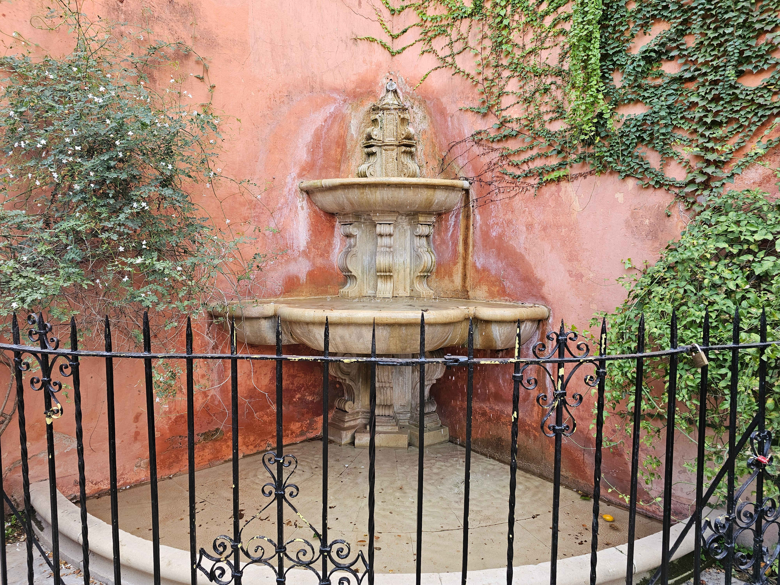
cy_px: 292
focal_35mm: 23
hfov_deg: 73.9
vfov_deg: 58.9
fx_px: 518
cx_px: 390
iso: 64
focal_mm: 6.3
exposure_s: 1/120
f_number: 1.7
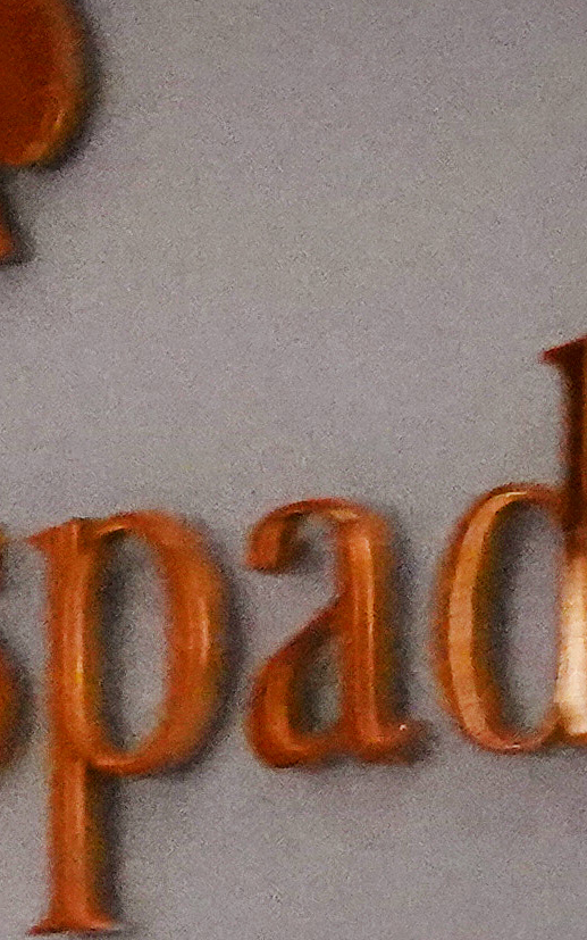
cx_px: 1842
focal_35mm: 847
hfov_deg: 1.5
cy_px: 1712
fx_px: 21676
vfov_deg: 2.5
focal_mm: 46.97
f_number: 4.5
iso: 2000
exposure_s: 1/100
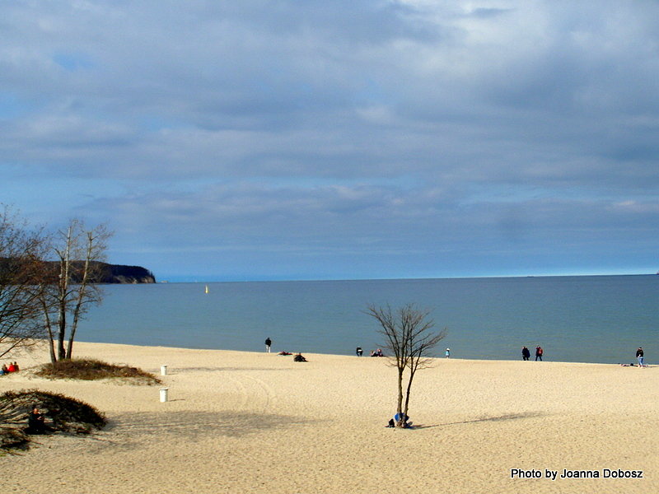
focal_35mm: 62
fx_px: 1180
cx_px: 330
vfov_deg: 23.7
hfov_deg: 31.2
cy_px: 247
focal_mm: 10.2
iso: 100
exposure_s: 1/1000
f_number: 4
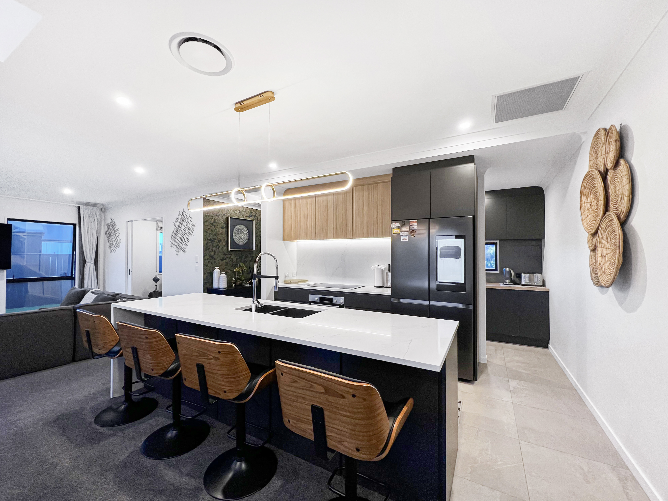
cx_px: 334
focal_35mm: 13
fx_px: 251
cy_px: 250
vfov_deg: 89.9
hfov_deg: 106.2
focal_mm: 1.57
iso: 160
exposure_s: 1/100
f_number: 1.8
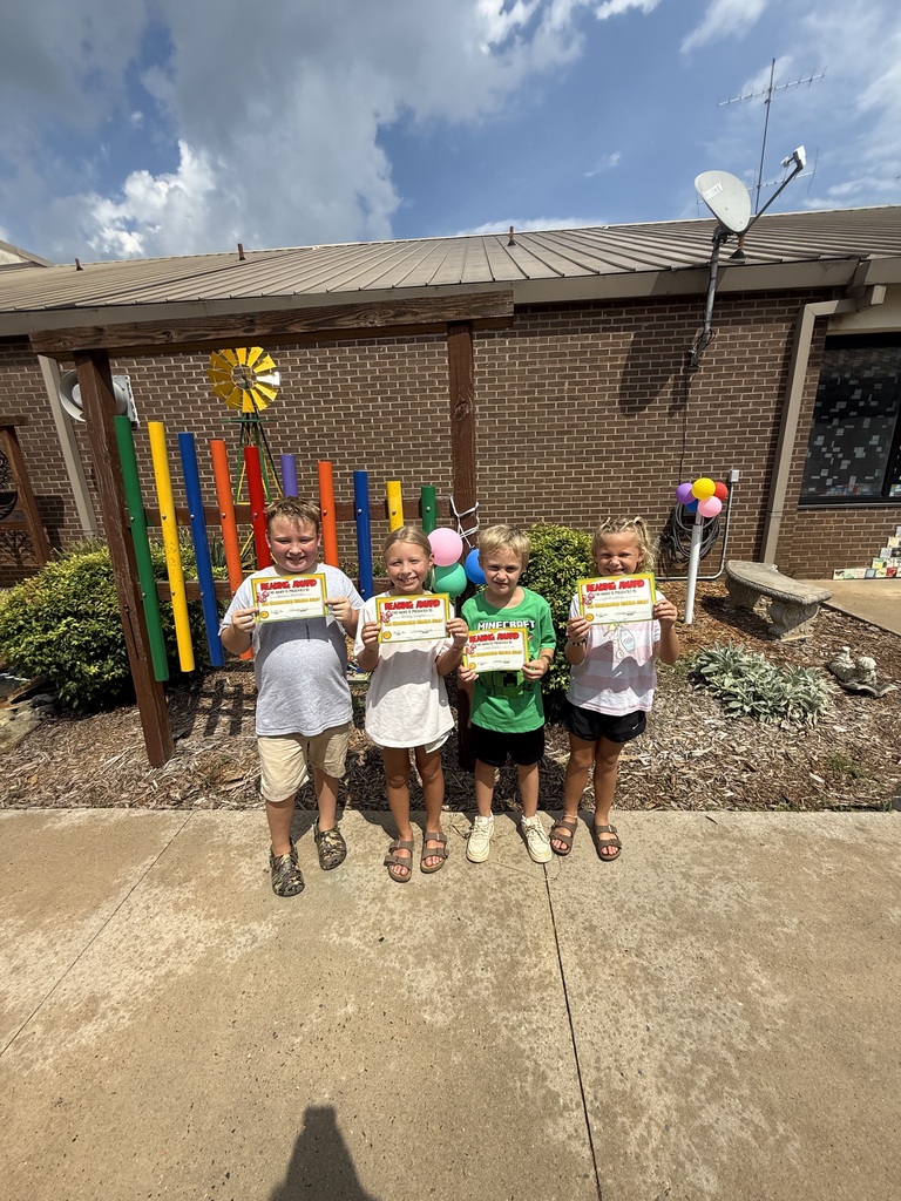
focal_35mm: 14
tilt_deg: -15.9
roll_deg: +1.3
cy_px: 600
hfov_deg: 85.7
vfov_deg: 102.1
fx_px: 486
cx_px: 450
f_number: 2.2
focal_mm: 2.22
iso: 50
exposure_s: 1/2976
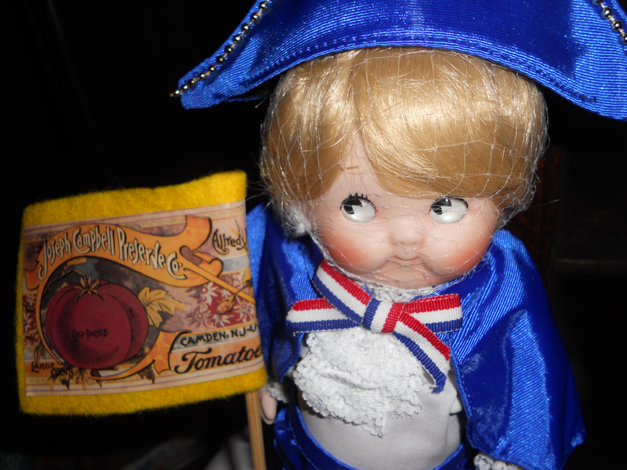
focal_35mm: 32
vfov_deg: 44.2
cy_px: 235
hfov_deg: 56.8
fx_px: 580
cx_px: 314
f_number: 8.8
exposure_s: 1/25
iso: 80
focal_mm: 5.8
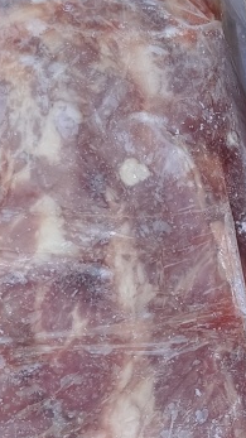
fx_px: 894
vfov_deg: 26.3
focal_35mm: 77
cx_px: 337
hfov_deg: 14.8
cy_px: 421
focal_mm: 5.6
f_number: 1.88
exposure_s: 1/100
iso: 82
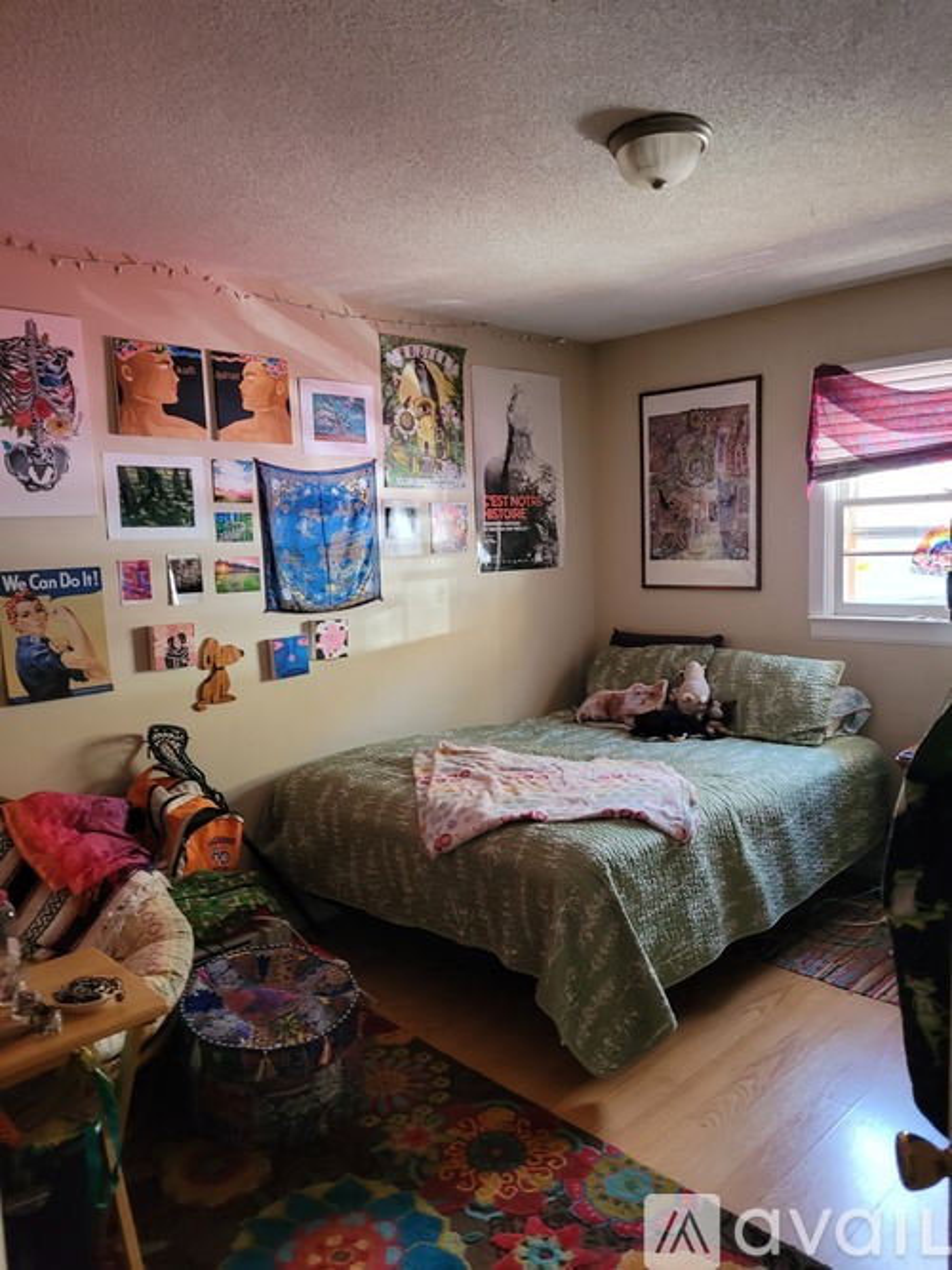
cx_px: 476
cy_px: 635
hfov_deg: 53.0
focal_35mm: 26
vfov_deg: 67.3
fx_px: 954
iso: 400
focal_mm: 5.4
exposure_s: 1/40
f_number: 1.8
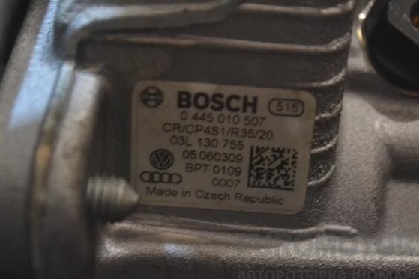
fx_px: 1031
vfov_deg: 15.4
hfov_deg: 23.0
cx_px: 223
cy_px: 145
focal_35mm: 89
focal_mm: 55
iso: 3200
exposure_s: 1/80
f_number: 5.6
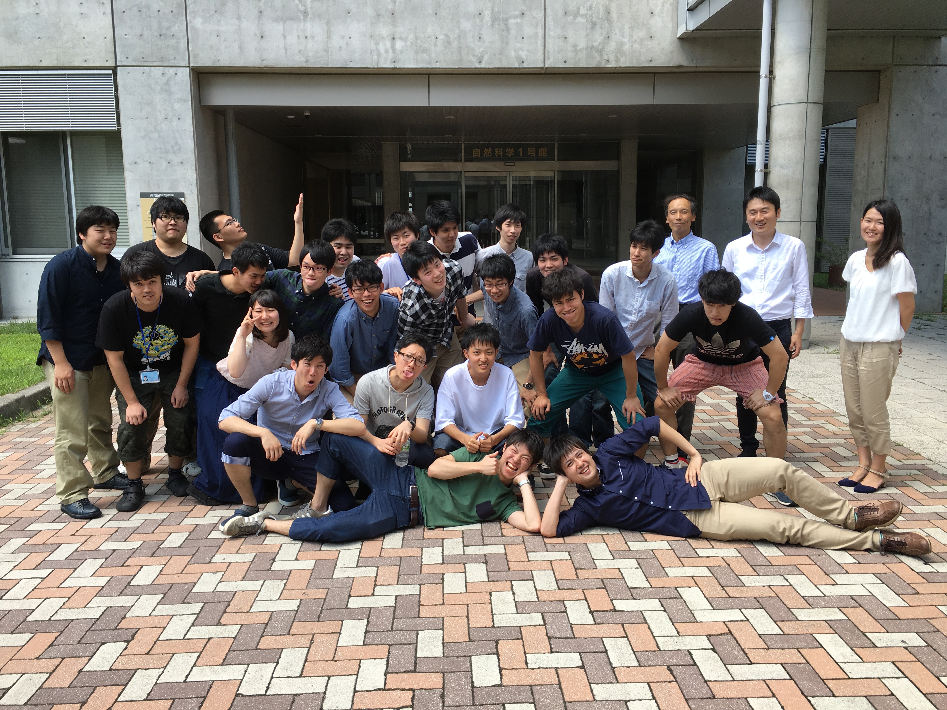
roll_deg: +0.7
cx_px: 474
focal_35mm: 29
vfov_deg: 48.2
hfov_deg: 61.7
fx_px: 793
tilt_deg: -7.9
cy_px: 355
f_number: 2.2
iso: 25
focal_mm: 4.15
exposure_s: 1/398
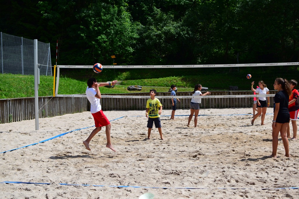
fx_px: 436
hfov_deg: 37.8
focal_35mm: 52
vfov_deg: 25.8
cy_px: 100
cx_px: 150
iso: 200
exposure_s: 1/3200
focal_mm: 35
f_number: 3.5
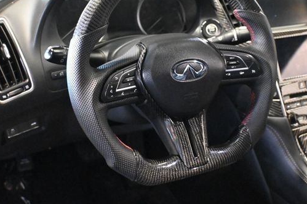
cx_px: 170
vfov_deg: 26.4
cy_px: 76
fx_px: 434
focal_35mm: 51
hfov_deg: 38.9
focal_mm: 26.5
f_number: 4.5
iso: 12800
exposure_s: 1/30
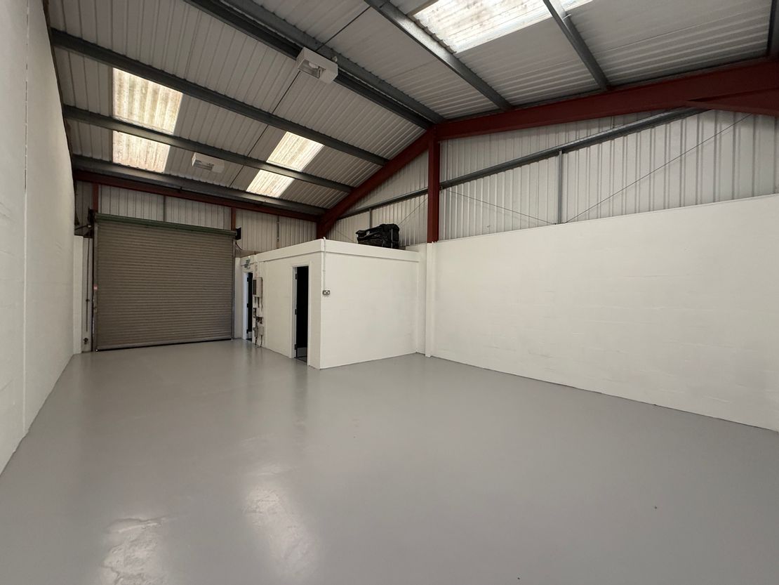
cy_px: 292
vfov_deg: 85.7
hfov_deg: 102.1
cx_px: 390
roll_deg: -2.0
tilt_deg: -0.6
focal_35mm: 14
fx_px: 315
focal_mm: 2.22
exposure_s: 1/99
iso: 320
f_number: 2.2
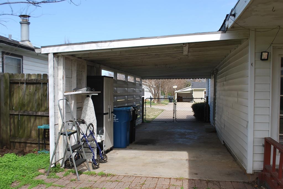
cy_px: 94
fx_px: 283
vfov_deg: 37.0
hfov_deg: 53.1
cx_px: 142
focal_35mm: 36
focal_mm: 24
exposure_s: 1/200
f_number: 7.1
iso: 100
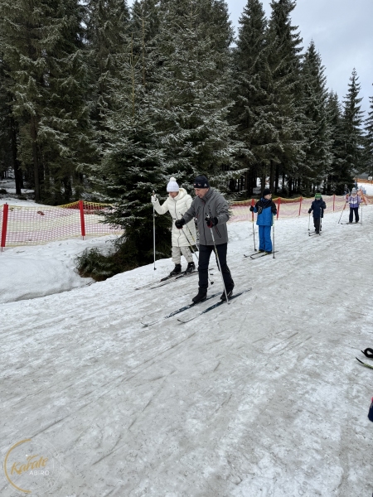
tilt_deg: -10.3
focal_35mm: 24
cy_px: 248
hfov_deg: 56.8
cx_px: 186
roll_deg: -1.3
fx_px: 345
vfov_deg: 71.6
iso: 80
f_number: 1.78
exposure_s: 1/2415
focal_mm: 6.86
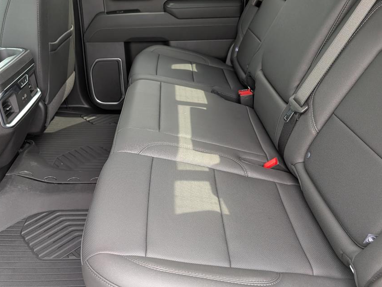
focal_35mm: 29
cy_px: 150
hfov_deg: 61.3
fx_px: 320
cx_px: 161
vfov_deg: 48.2
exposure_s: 1/667
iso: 393
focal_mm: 6.9
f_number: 1.68
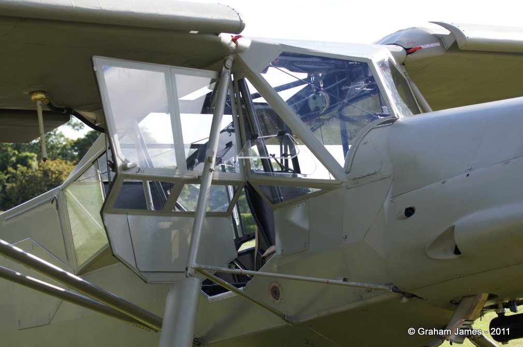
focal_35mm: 105
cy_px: 174
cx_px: 262
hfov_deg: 19.5
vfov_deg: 13.0
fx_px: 1524
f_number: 6.3
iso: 100
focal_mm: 70
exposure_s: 1/160
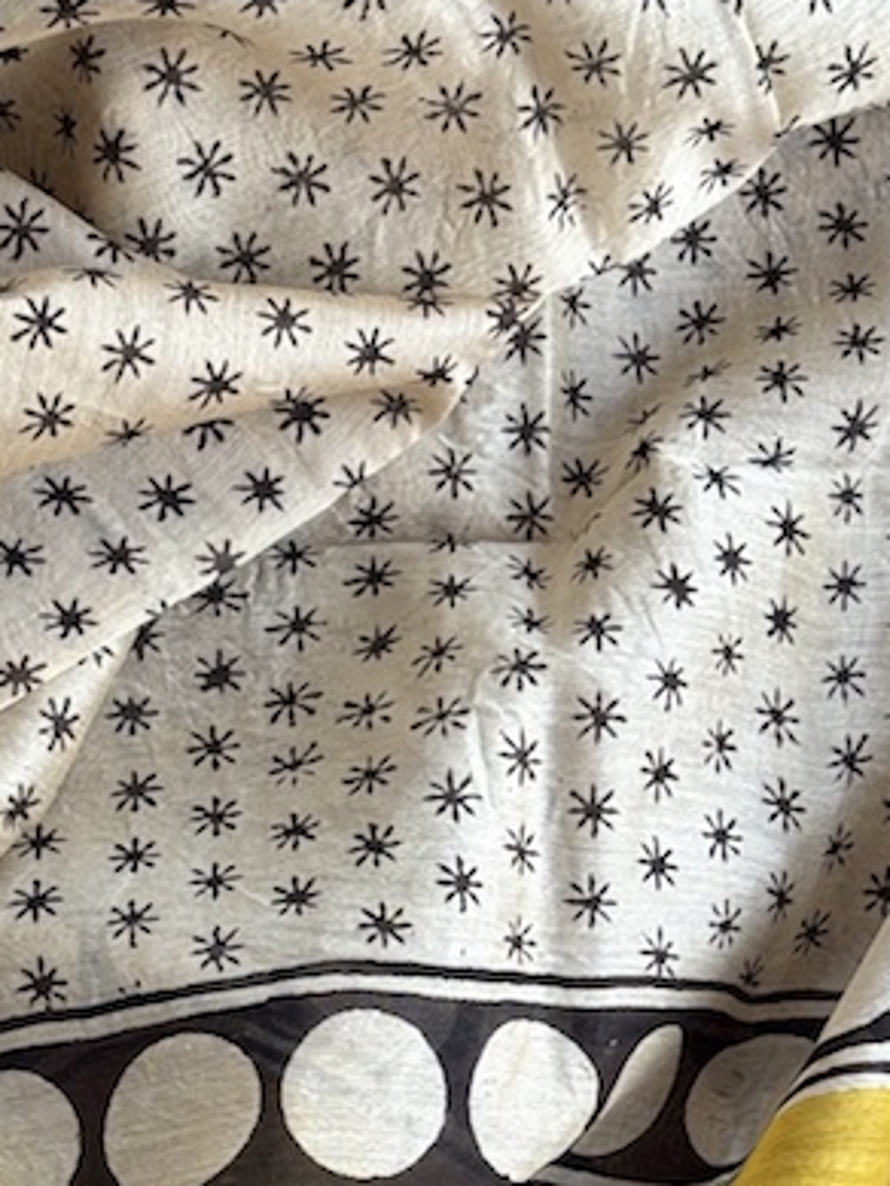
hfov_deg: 12.0
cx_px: 337
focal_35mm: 123
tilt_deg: -83.0
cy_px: 1095
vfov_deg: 15.8
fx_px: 4214
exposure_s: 1/217
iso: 50
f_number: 1.78
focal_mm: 6.76
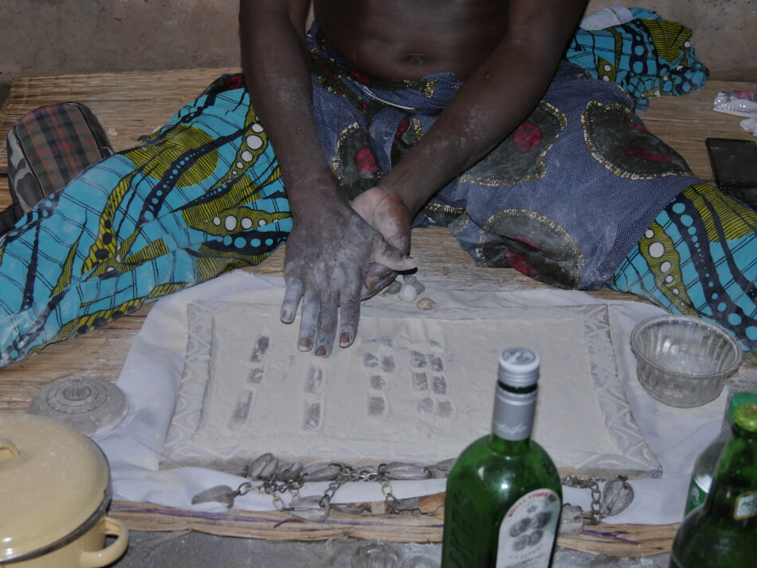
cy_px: 285
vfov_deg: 24.4
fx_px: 1312
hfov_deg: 32.2
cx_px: 356
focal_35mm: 60
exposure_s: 1/200
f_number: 4.6
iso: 200
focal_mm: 28
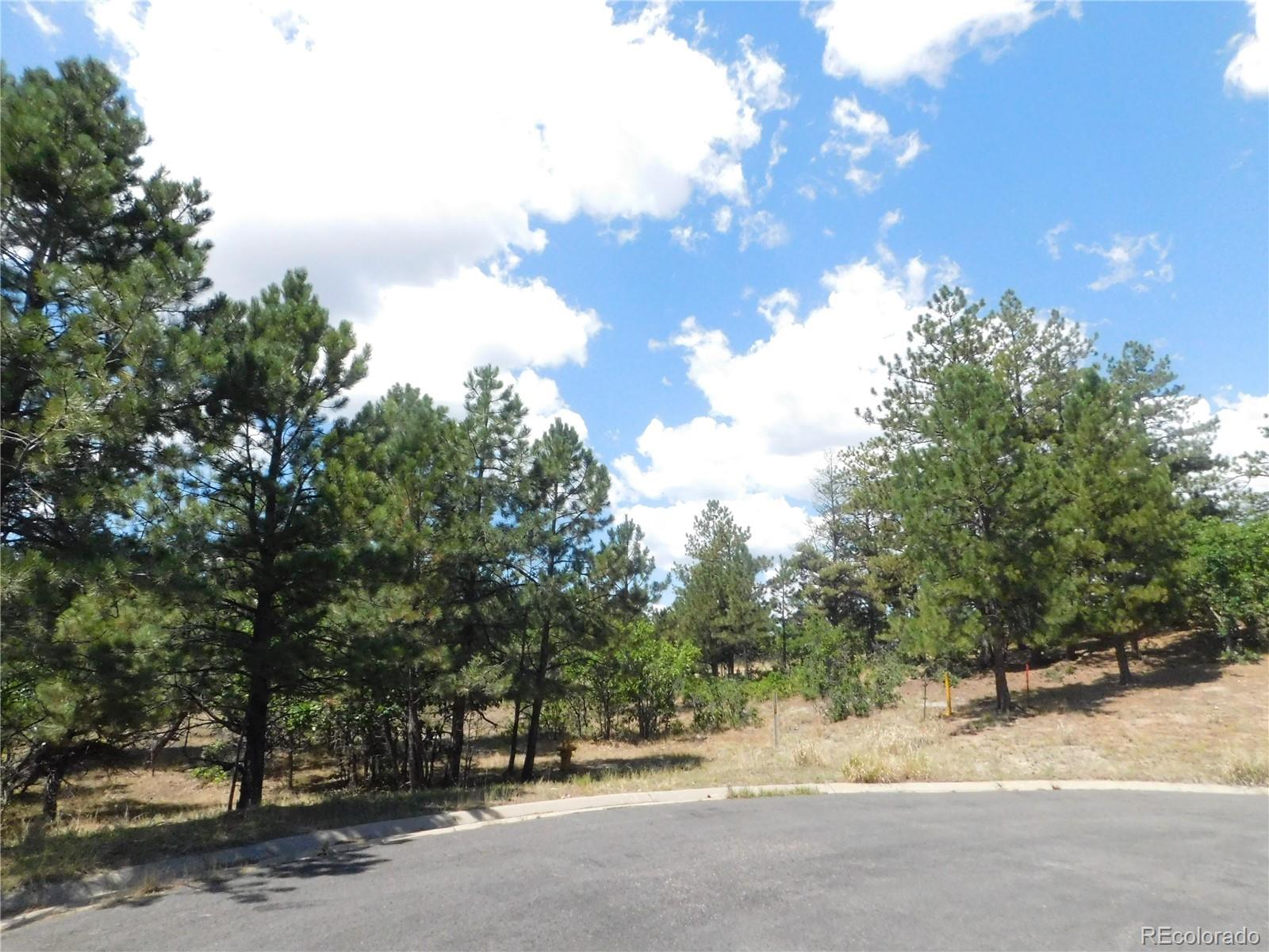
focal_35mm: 23
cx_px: 634
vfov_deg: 58.9
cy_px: 476
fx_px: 843
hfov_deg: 73.9
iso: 800
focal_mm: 4
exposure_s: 1/1500
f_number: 6
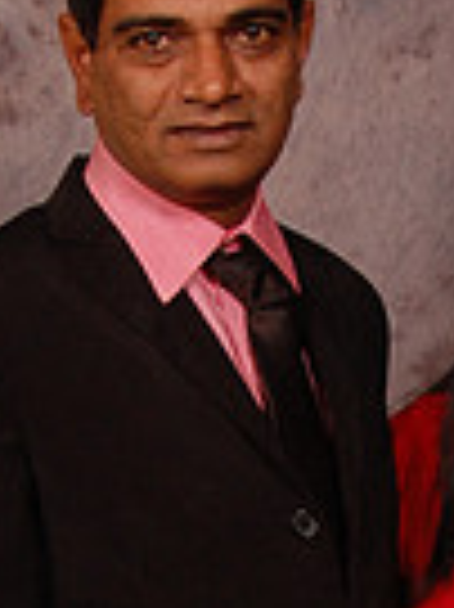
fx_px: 2610
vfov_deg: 12.9
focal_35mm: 149
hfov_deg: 9.9
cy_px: 752
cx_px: 333
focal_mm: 24
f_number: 5.6
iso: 400
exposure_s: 1/200
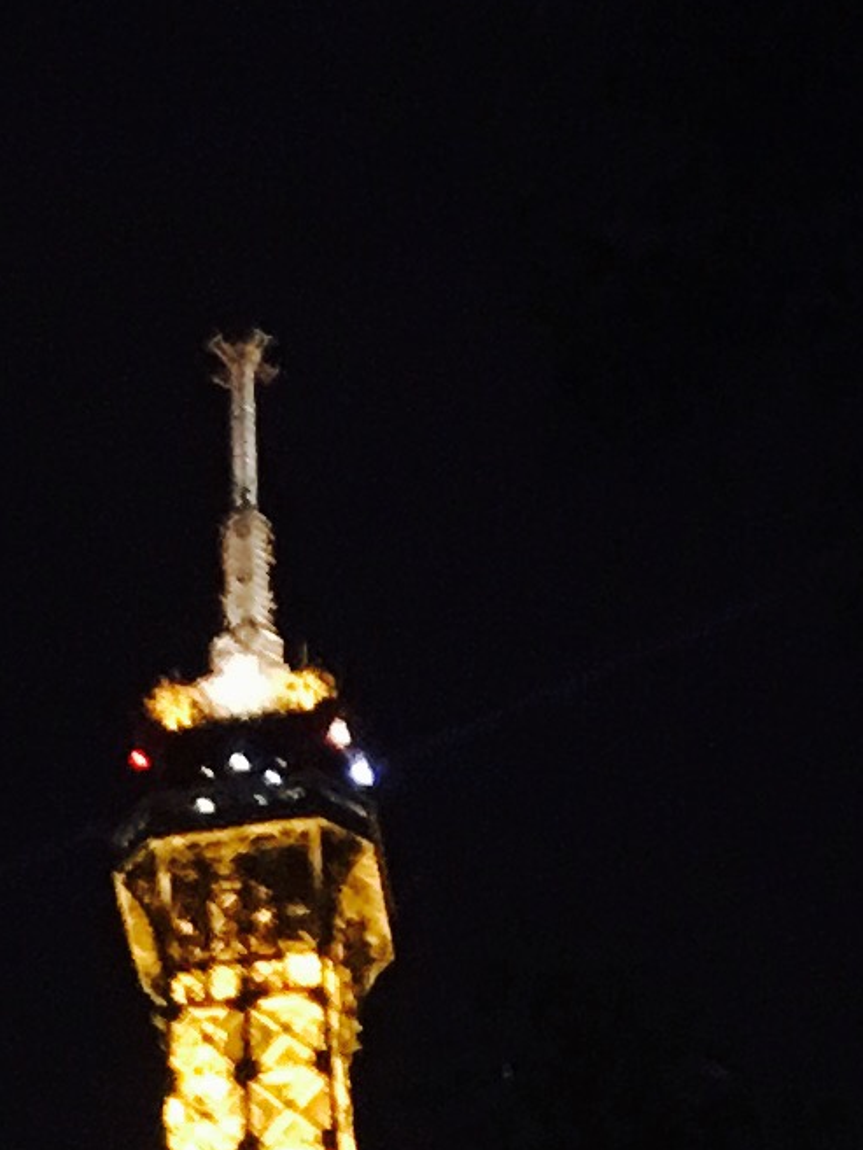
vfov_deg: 9.2
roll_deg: +0.8
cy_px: 3256
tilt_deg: +18.7
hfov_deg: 8.3
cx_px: 96
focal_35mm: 178
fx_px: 5915
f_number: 2.2
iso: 400
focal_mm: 4.15
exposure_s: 1/17
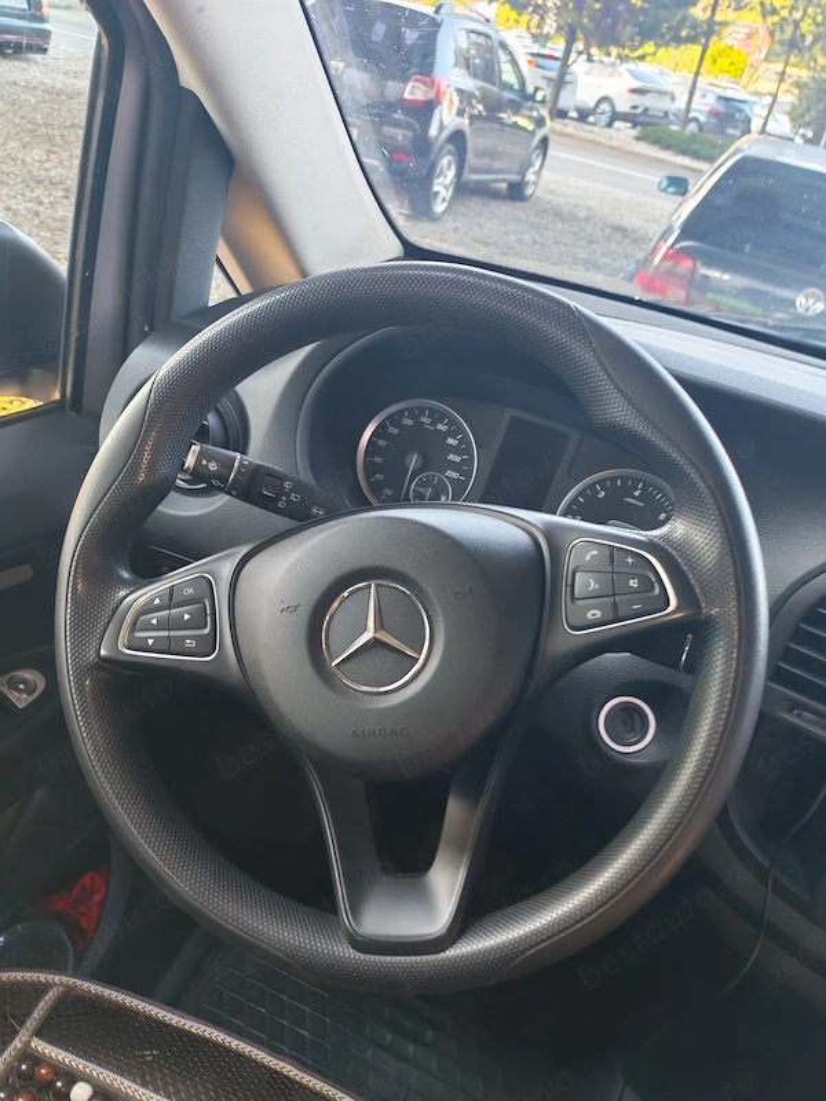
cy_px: 550
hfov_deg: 51.4
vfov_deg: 65.3
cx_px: 413
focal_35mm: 27
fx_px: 859
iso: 400
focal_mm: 6.12
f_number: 1.9
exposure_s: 1/100
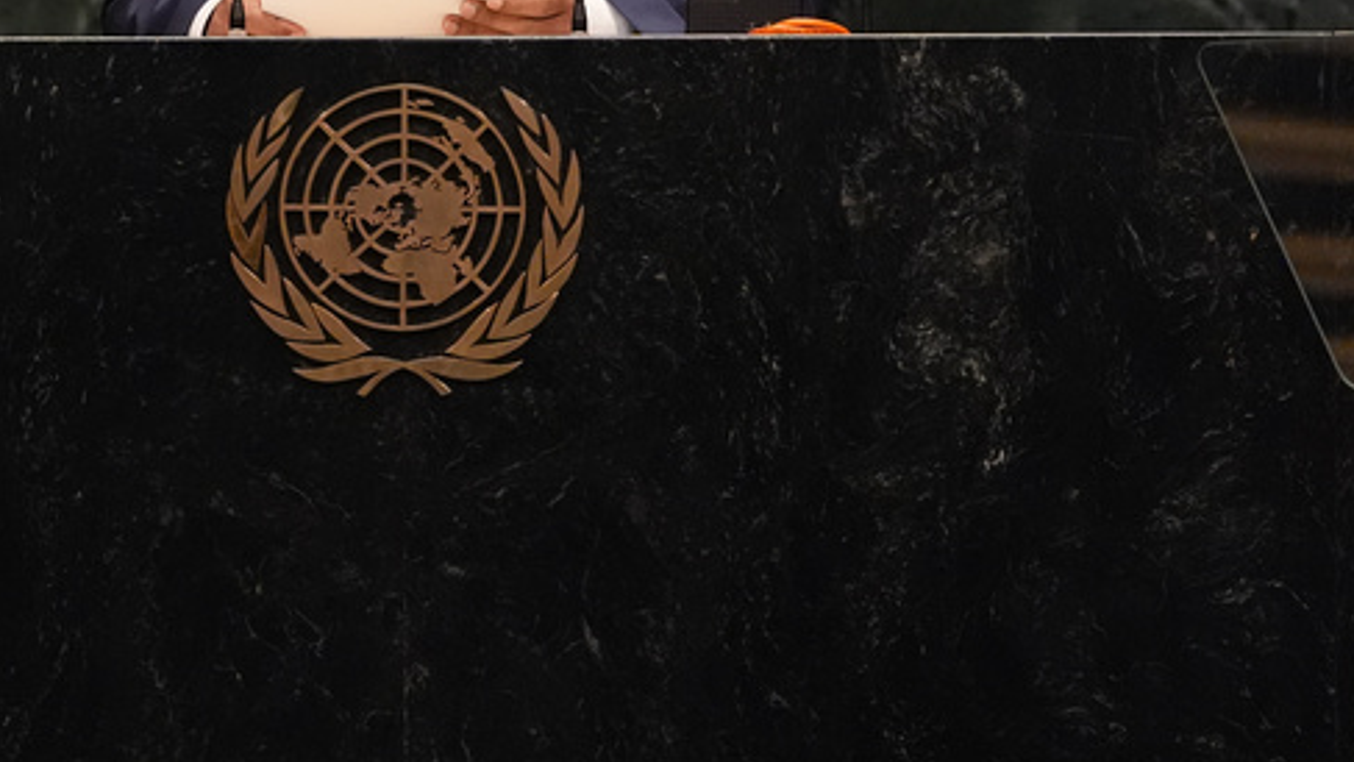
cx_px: 267
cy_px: -83
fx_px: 47466
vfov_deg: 0.9
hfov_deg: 1.6
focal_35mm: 1322
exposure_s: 1/500
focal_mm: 600
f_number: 4
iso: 5000
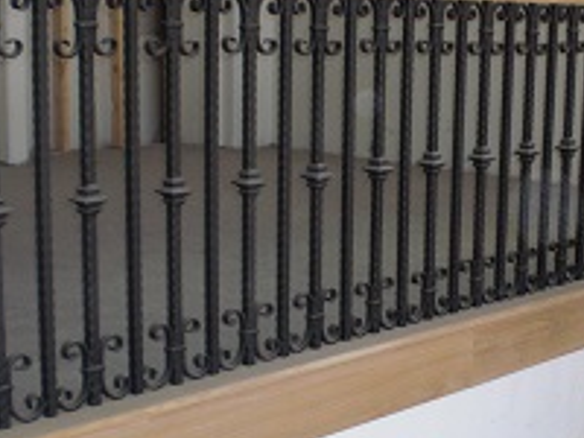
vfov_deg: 19.3
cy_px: 277
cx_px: 514
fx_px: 1282
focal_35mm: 76
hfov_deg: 25.0
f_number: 3.1
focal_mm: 6.3
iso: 200
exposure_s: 1/60
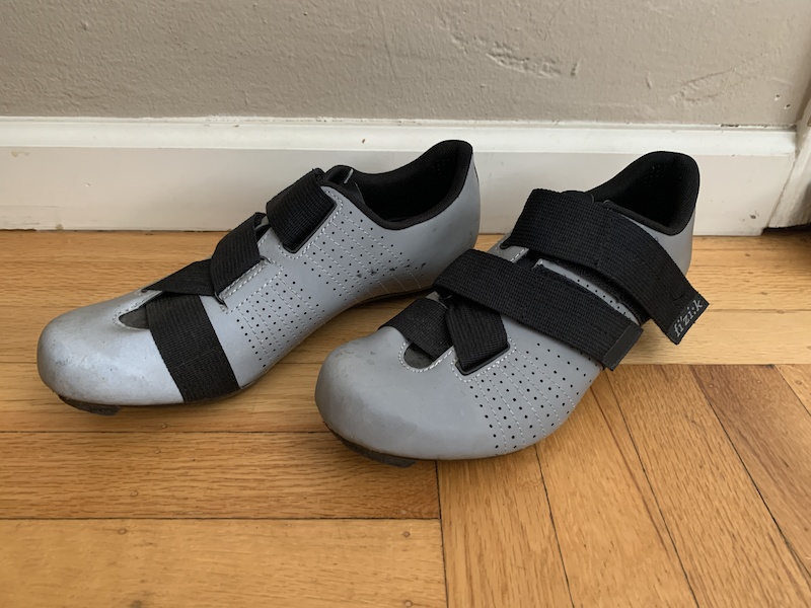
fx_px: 609
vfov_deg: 53.1
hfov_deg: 67.3
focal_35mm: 26
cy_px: 304
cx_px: 406
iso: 400
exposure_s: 1/48
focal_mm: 4.25
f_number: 1.8
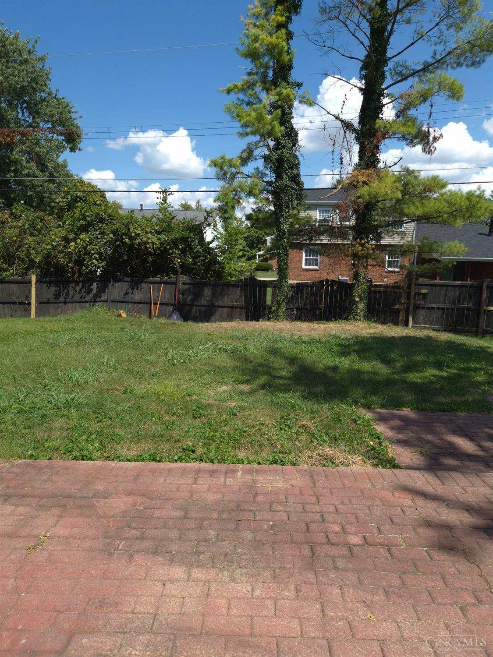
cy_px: 328
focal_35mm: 23
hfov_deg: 58.9
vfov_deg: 73.9
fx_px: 437
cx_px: 246
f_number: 1.8
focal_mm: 5.4
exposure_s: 1/1992
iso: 50
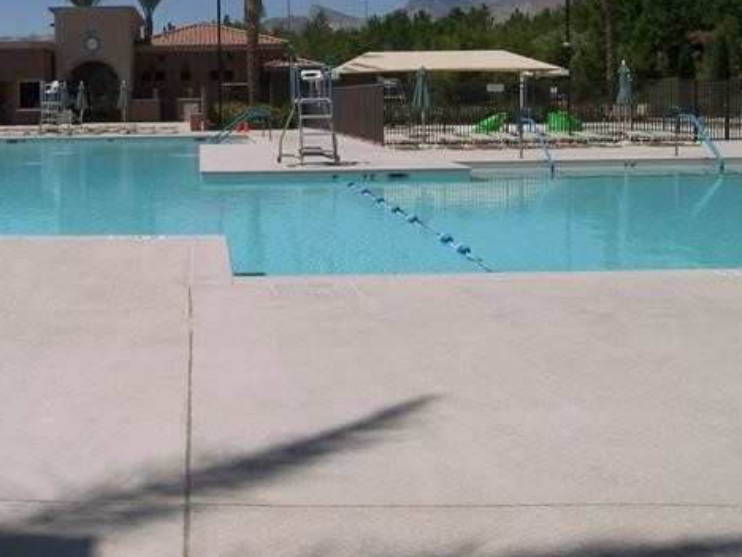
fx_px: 879
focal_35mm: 41
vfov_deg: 34.1
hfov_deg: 43.3
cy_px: 113
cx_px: 130
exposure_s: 1/320
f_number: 8
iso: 50
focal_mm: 5
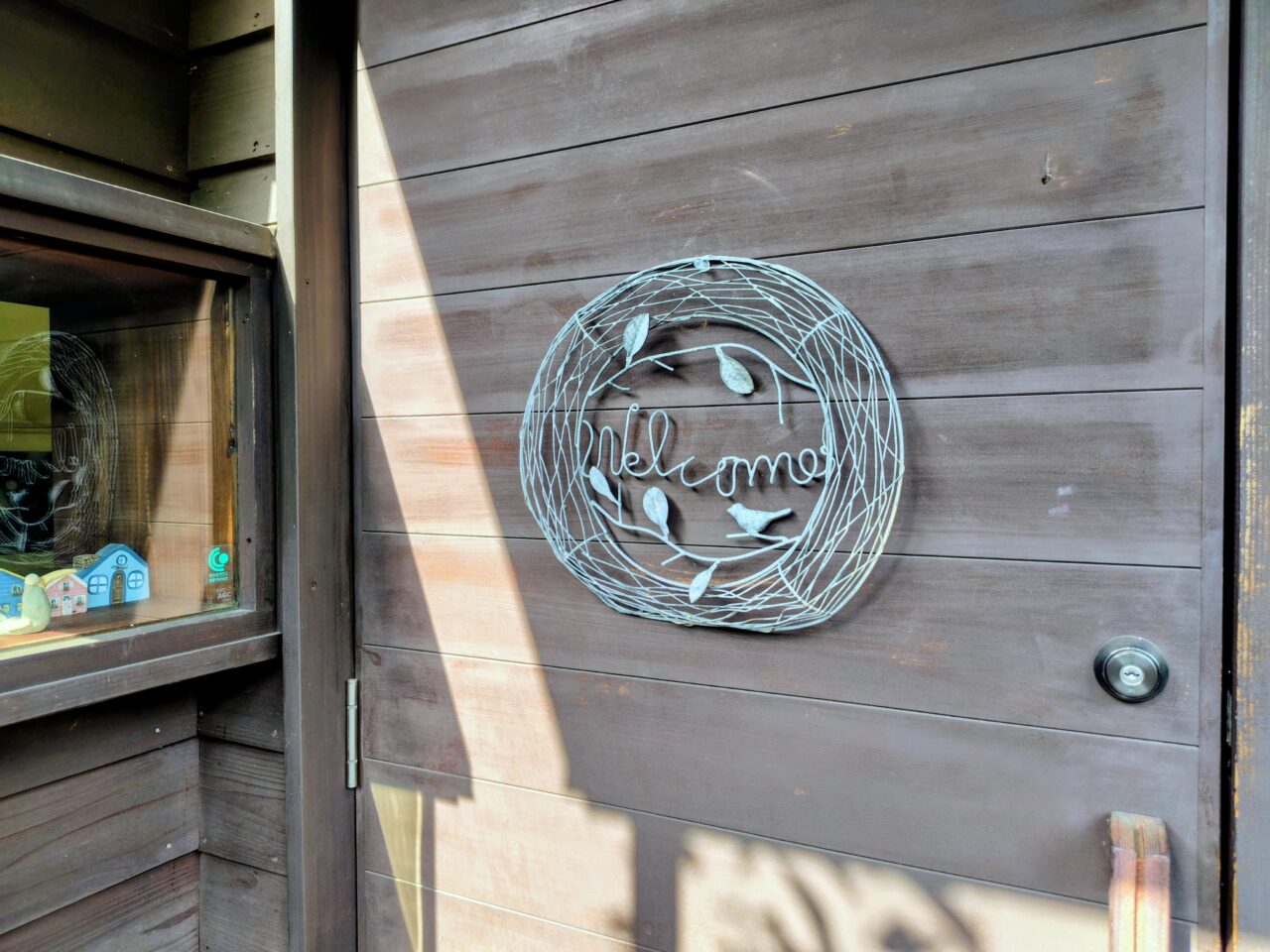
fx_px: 844
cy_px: 476
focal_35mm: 23
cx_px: 635
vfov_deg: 58.9
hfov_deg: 73.9
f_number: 1.9
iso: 50
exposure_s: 1/120
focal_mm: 5.6
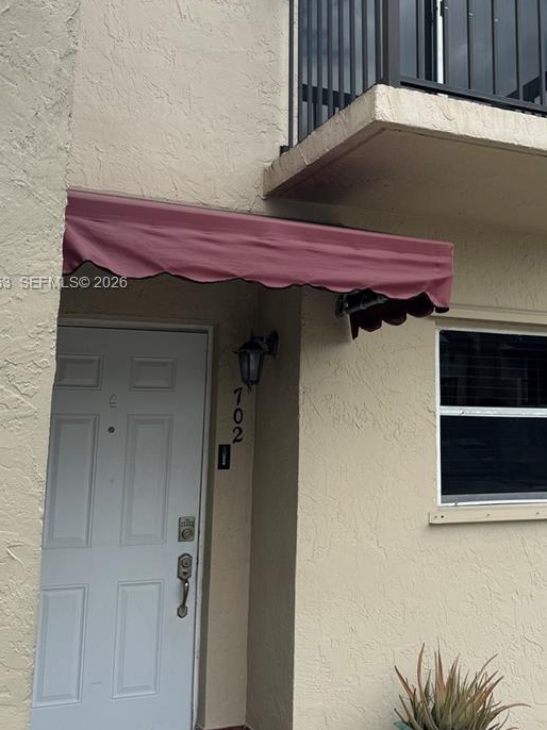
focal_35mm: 42
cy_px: 284
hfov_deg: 33.6
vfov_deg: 44.5
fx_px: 885
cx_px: 410
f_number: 1.78
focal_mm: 6.76
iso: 80
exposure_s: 1/1395
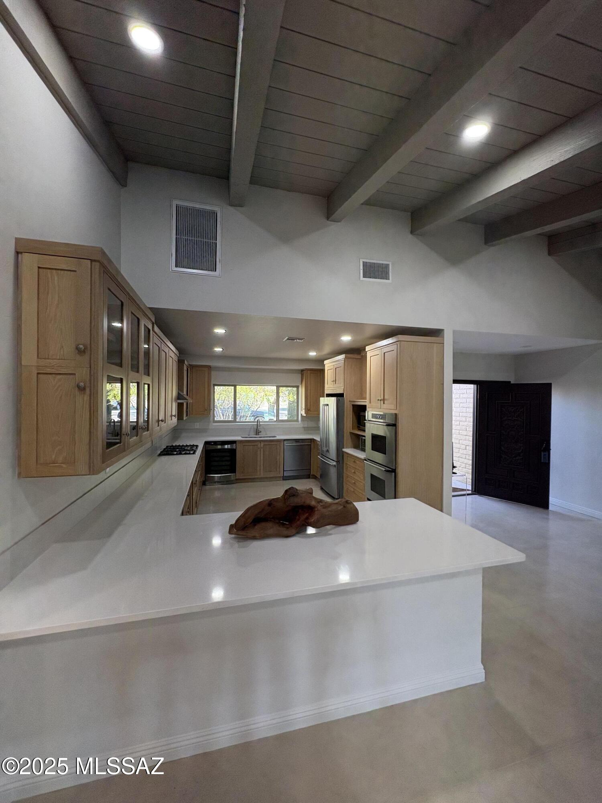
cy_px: 402
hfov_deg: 85.7
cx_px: 301
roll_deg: -0.7
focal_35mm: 14
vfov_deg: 102.1
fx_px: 325
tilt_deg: +0.2
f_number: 2.2
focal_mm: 2.22
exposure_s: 1/120
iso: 250
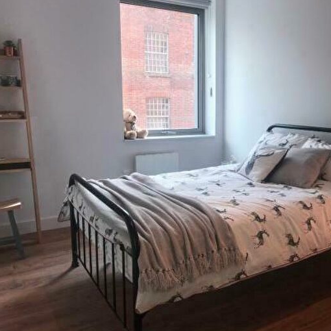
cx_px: 225
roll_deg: -0.7
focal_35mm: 34
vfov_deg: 48.4
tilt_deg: -9.1
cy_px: 168
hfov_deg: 47.5
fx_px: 368
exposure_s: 1/113
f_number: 1.8
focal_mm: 3.99
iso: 20
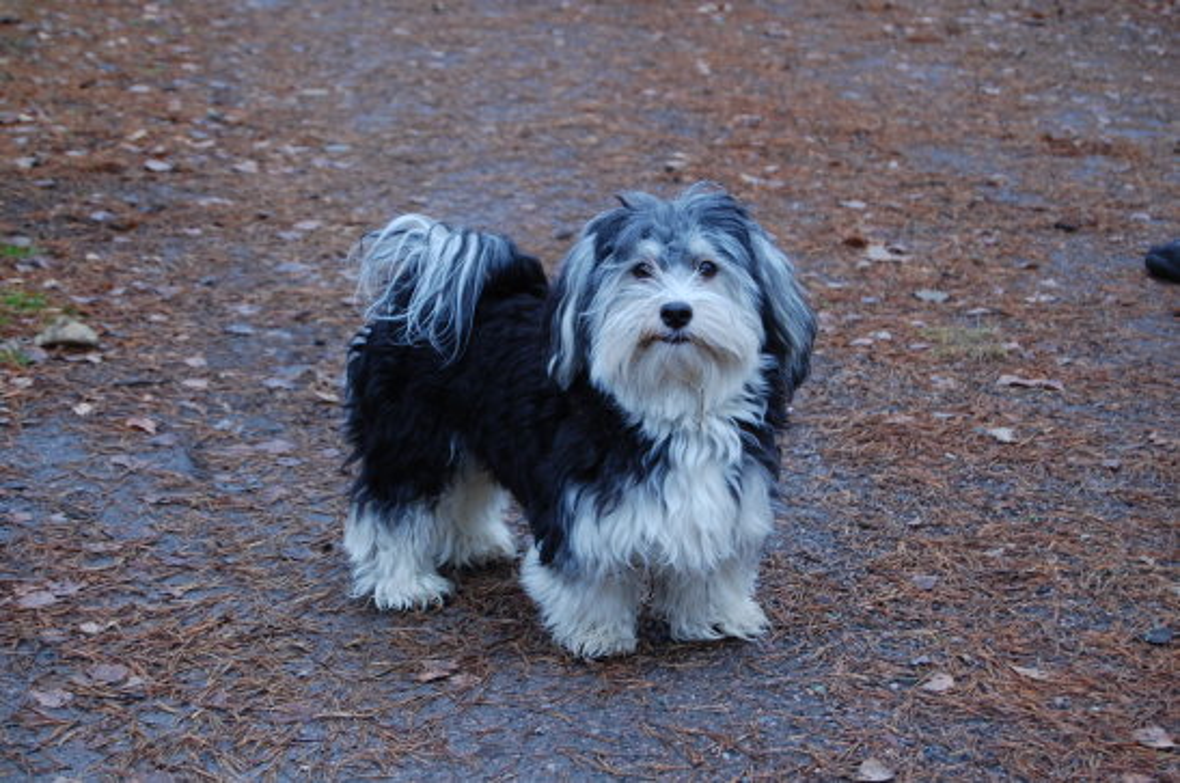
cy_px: 392
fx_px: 2700
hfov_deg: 24.7
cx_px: 590
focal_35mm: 82
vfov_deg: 16.5
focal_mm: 55
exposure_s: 1/30
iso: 450
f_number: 5.6
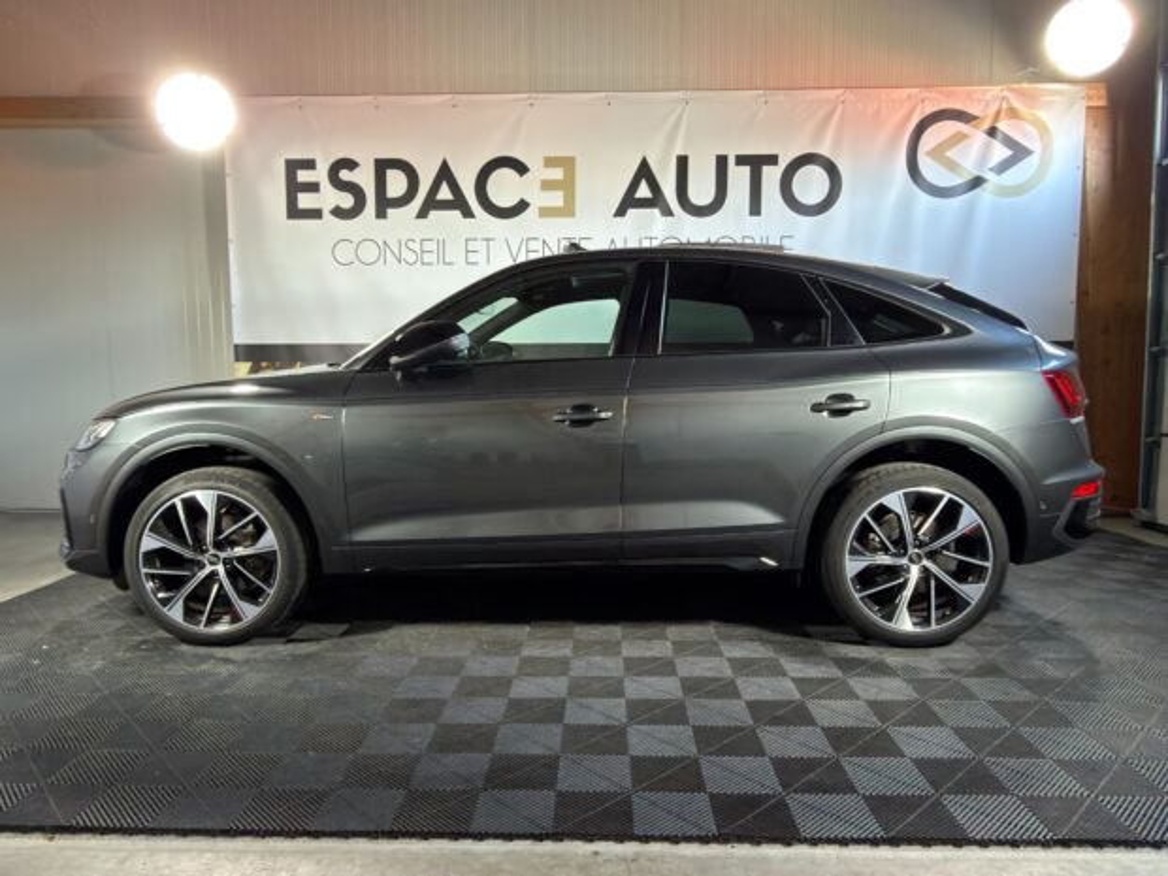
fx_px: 776
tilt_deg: -4.5
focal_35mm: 23
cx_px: 584
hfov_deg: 73.9
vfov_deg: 58.9
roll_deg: +0.5
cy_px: 438
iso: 200
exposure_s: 1/25
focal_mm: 2.22
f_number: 2.2
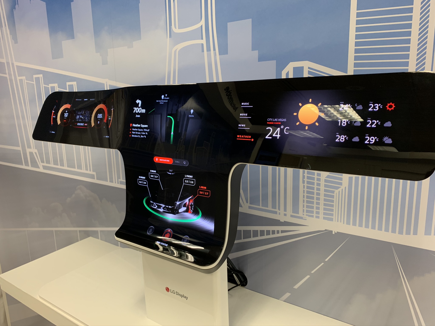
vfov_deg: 53.1
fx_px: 327
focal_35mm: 26
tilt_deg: -12.2
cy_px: 163
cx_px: 218
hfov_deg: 67.3
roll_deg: +2.3
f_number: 1.8
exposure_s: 1/60
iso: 80
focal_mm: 4.25
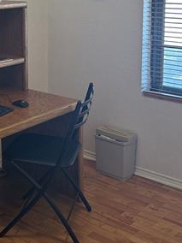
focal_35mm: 65
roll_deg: +0.8
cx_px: 34
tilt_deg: -9.1
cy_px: 47
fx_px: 456
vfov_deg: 29.1
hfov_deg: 22.3
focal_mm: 6.86
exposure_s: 1/60
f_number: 1.78
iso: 160
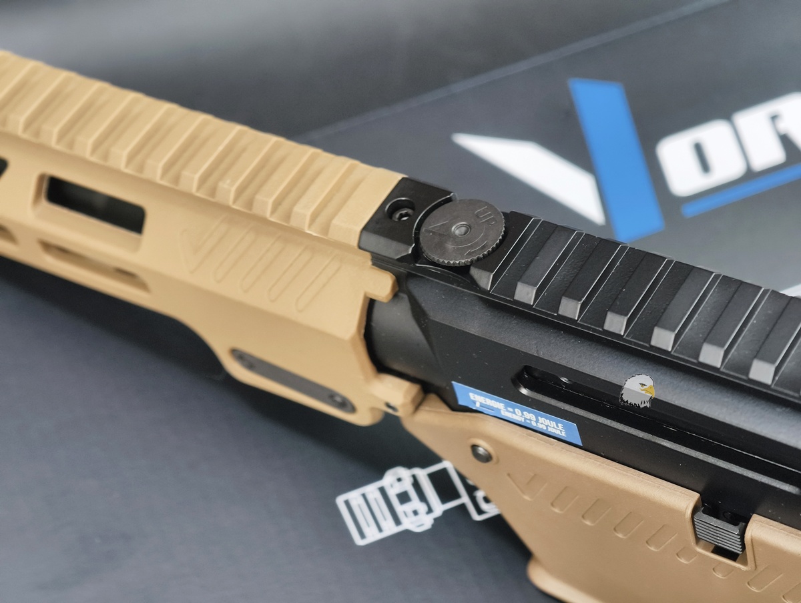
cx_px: 400
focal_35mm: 85
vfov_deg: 17.4
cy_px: 302
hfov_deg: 23.0
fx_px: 1970
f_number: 2.67
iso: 862
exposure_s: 1/10
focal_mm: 22.48
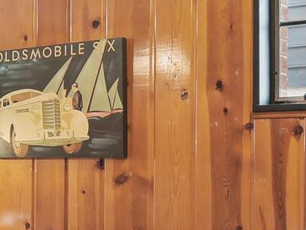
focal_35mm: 87
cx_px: -83
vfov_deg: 16.9
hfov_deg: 20.7
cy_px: 183
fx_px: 770
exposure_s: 1/2.5
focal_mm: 16
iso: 400
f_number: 8
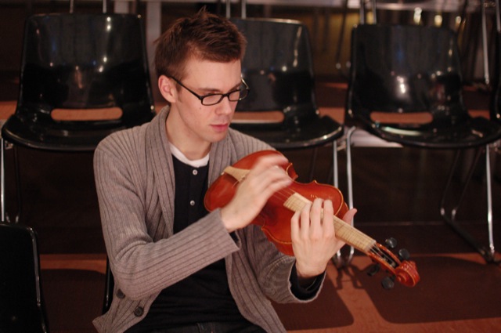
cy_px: 166
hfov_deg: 37.9
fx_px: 730
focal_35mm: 52
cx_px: 250
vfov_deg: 25.7
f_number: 2
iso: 1600
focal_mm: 35
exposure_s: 1/13
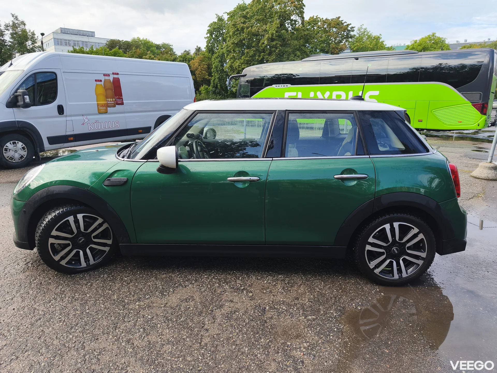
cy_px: 186
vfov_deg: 58.9
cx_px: 248
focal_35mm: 23
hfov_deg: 73.9
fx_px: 330
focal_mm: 6.18
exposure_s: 1/445
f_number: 1.65
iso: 50
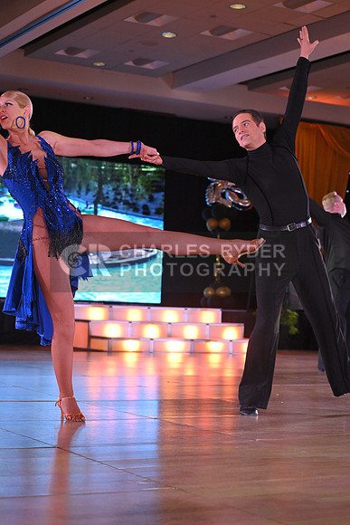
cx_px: 175
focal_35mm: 70
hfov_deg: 19.5
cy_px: 262
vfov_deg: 28.8
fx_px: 1020
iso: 3200
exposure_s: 1/400
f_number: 5
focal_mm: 70
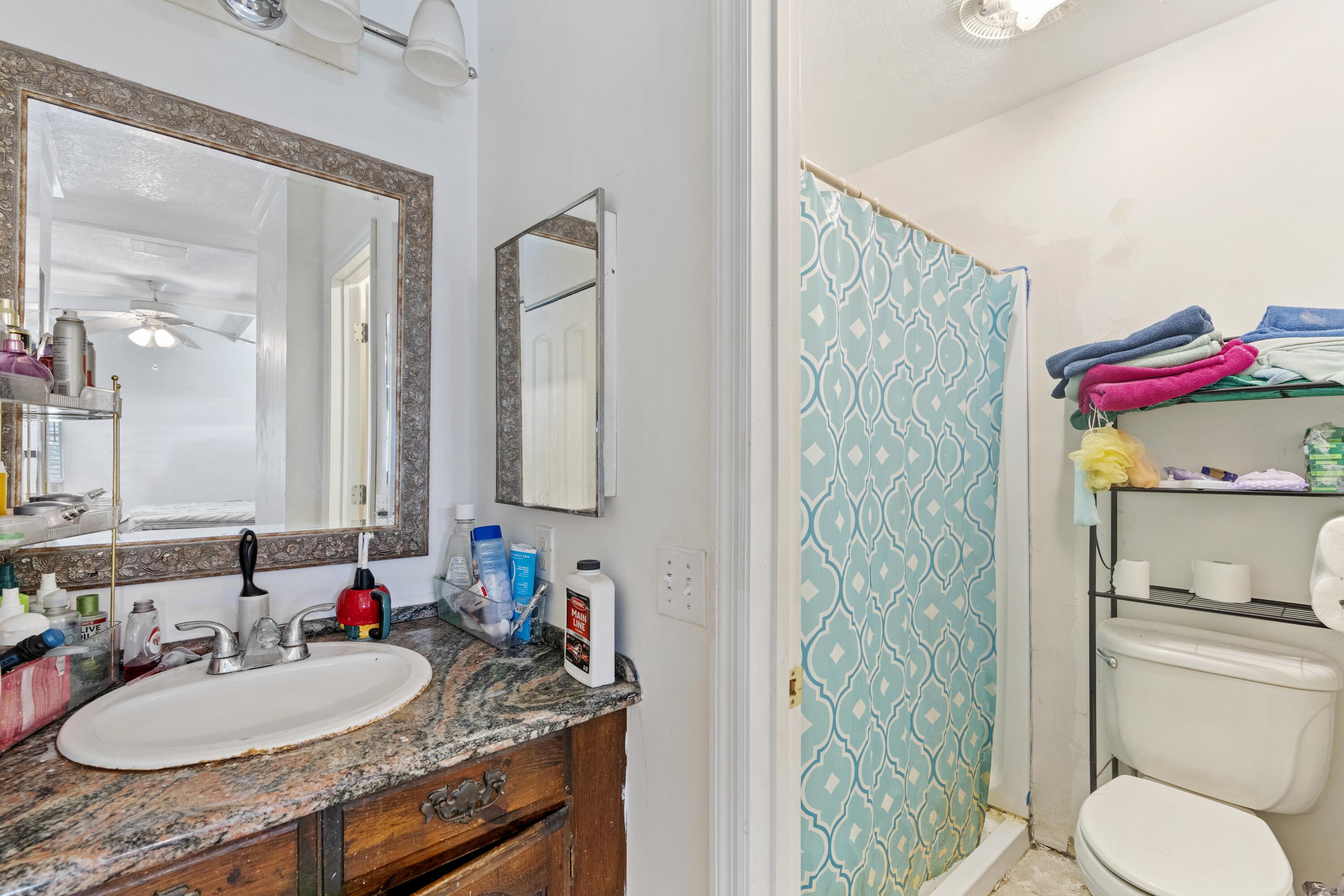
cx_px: 672
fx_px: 597
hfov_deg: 96.7
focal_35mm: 16
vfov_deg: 73.7
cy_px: 448
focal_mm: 16
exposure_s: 1
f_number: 8
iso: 800
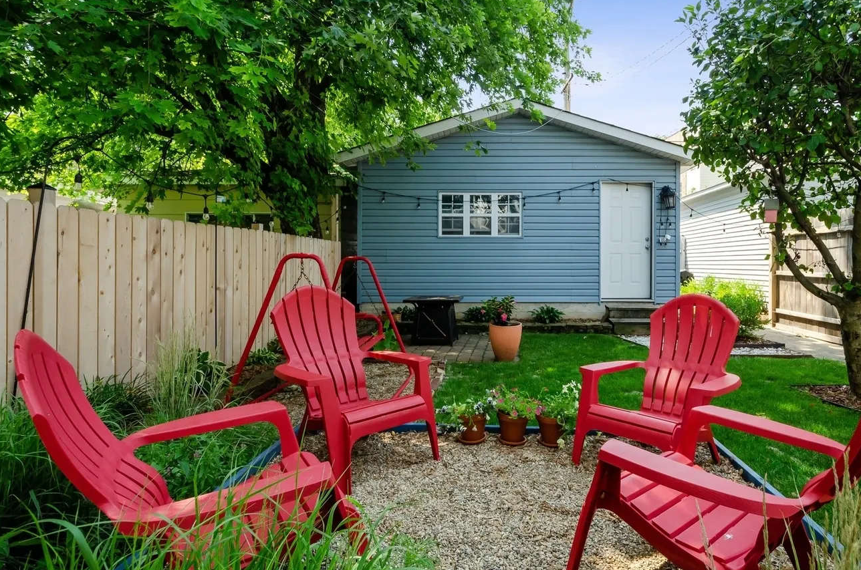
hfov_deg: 86.6
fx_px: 453
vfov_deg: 64.0
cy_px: 246
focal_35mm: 19
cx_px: 485
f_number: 8
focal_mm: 10
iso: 200
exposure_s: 1/160
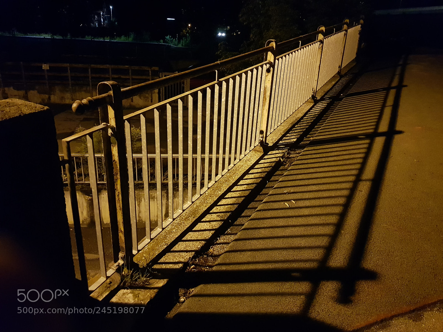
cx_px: 222
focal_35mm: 26
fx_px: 333
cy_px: 166
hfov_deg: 67.3
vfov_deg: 53.1
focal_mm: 4.2
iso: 800
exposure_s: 1/10
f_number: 1.7
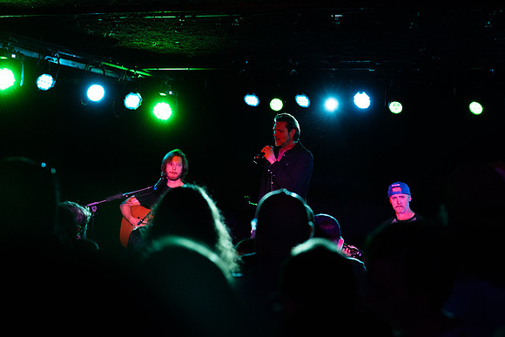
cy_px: 154
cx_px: 263
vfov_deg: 16.9
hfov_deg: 25.2
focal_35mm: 81
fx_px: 1131
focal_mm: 70
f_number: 3.5
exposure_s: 1/400
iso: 3200
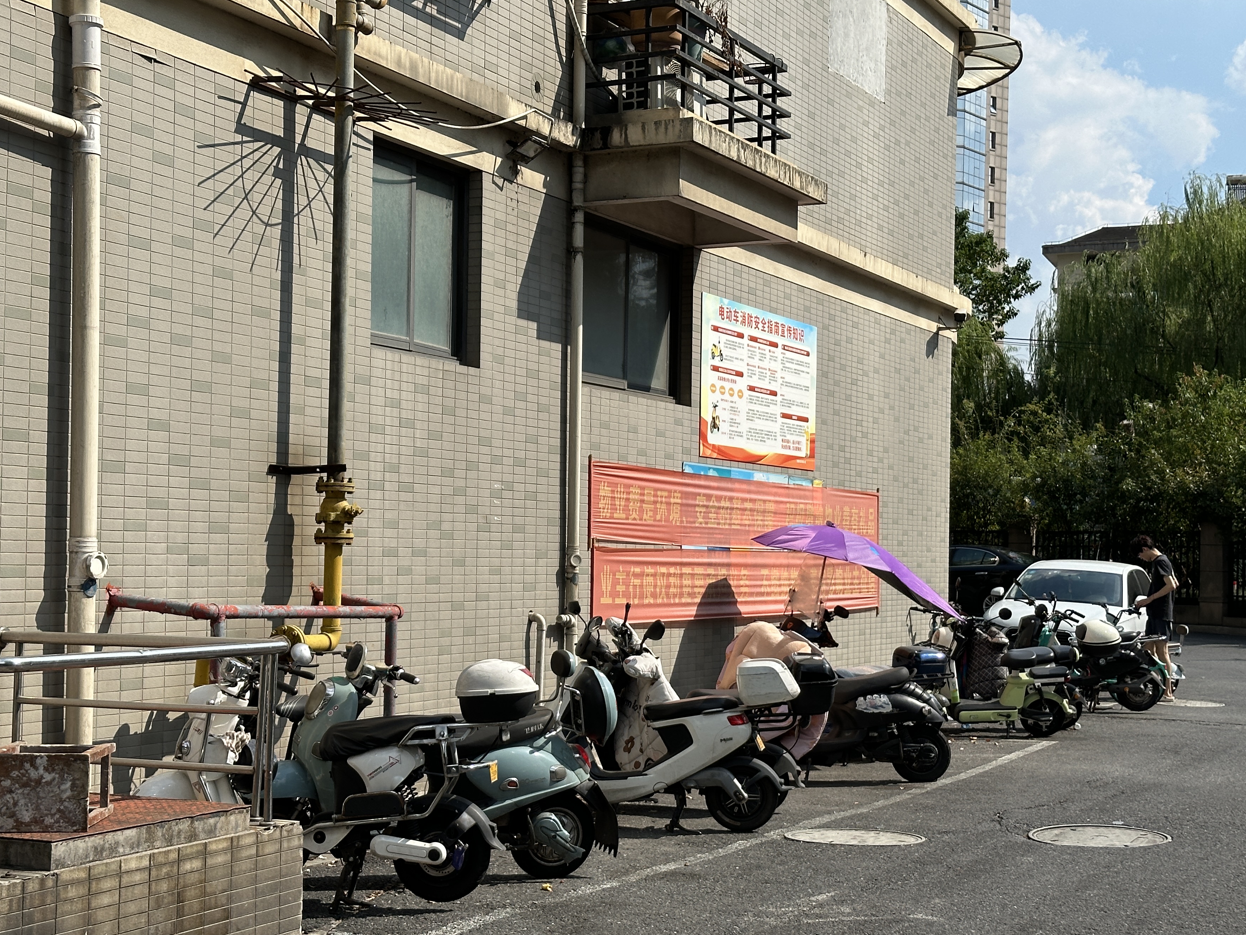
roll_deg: -0.8
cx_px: 574
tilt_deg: +1.4
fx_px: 1980
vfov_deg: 26.5
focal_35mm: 55
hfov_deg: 34.9
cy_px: 508
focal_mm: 6.86
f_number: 1.78
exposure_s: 1/5000
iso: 64
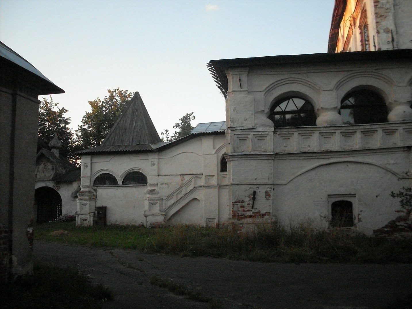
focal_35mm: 38
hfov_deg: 49.0
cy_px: 154
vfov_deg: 37.7
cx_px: 206
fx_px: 452
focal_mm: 6.3
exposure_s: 1/500
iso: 400
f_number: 2.8
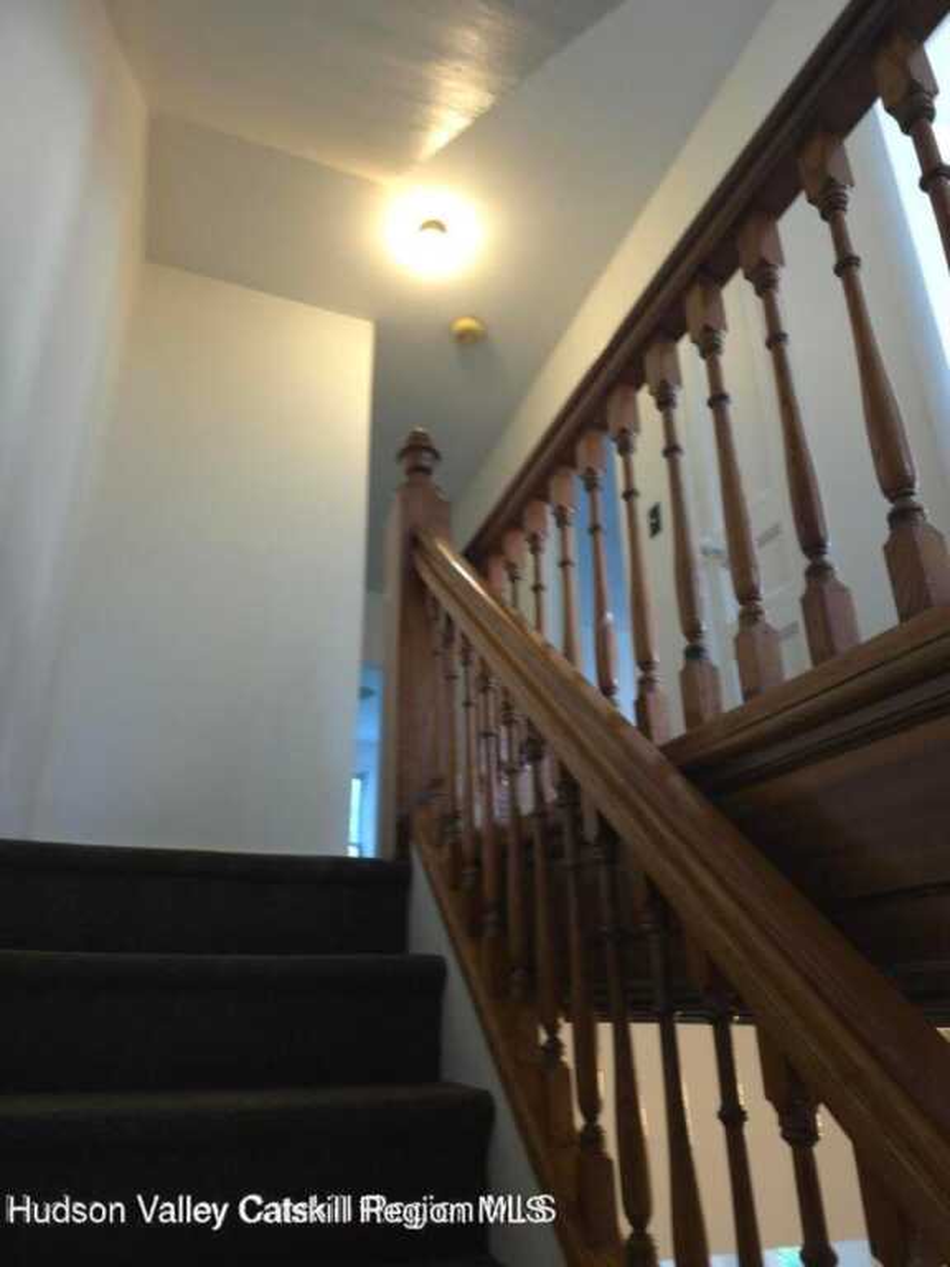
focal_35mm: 23
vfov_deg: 73.9
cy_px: 634
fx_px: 842
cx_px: 475
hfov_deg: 58.9
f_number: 1.7
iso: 250
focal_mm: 6.3
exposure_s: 1/60
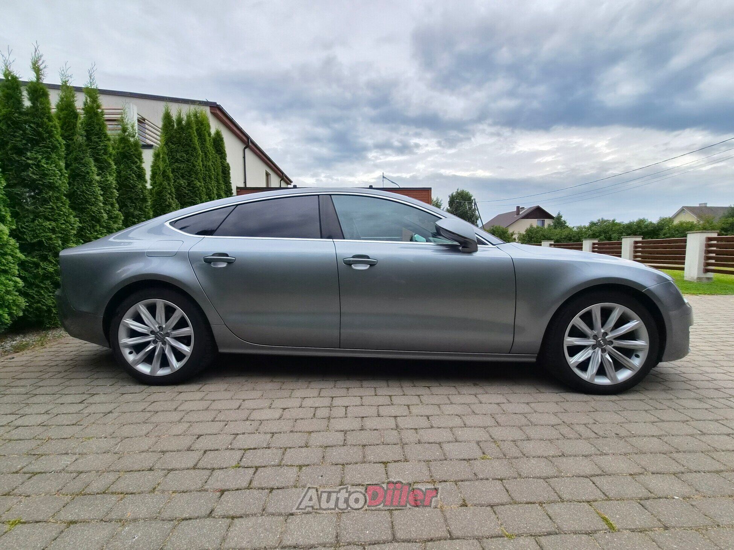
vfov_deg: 89.9
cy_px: 275
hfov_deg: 106.2
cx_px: 367
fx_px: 276
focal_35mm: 13
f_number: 2.2
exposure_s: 1/1436
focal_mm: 2.2
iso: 100
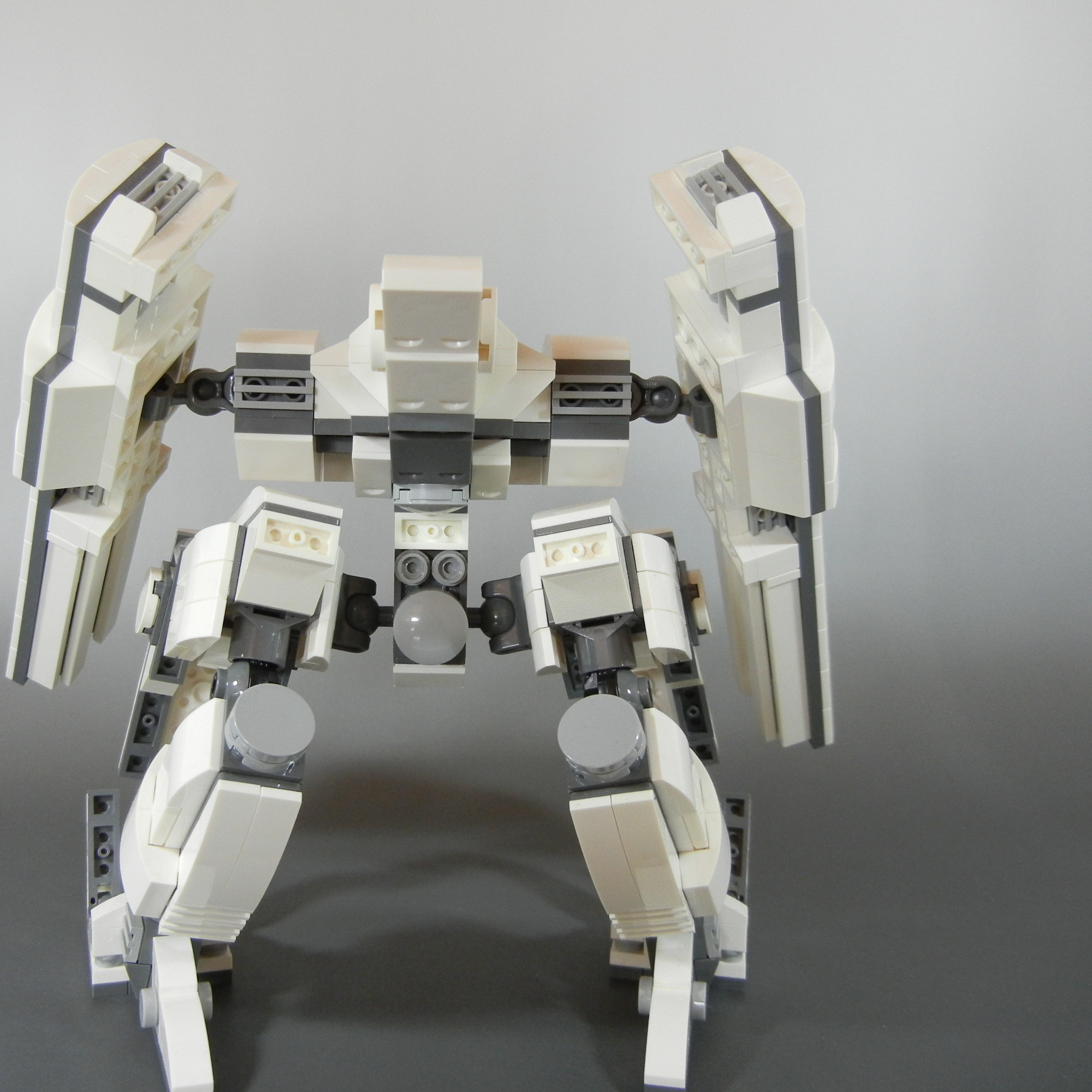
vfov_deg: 46.0
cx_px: 445
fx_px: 1285
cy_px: 552
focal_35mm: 36
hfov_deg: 45.8
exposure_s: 1/58.2
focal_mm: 5.4
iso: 400
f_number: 3.5
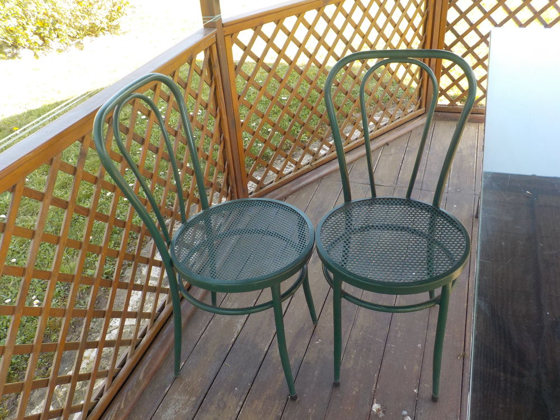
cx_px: 280
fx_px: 485
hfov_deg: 60.0
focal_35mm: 30
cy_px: 210
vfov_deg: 46.8
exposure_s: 1/100
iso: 125
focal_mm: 4.1
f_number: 3.3
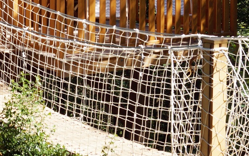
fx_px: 693
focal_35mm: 102
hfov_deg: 19.6
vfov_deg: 12.3
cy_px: -66
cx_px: -14
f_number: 7.1
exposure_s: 1/200
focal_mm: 20
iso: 100
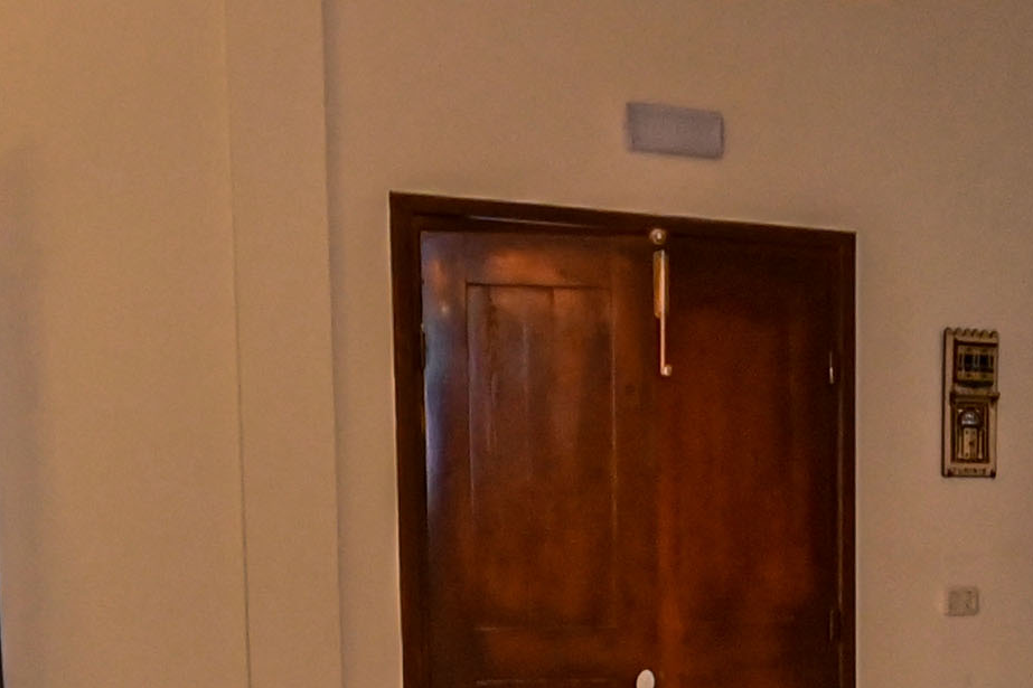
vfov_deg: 20.2
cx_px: 787
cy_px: 761
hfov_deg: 30.8
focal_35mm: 64
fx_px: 1836
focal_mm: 10
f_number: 4
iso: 2200
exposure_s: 1/60
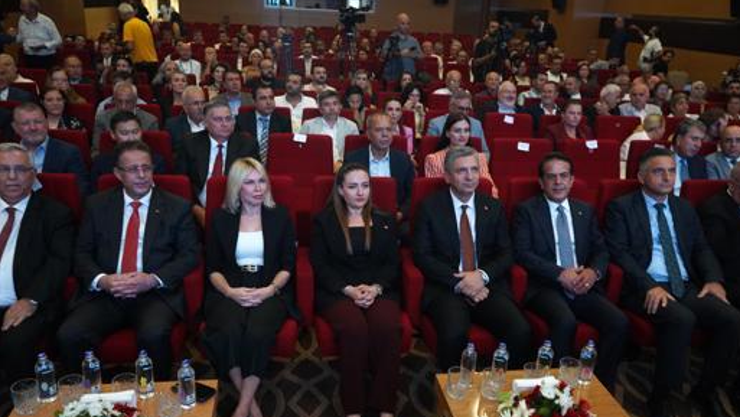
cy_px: 229
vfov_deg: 38.9
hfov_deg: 64.3
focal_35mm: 30
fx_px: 589
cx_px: 377
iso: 5000
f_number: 3.5
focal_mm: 28
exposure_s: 1/200
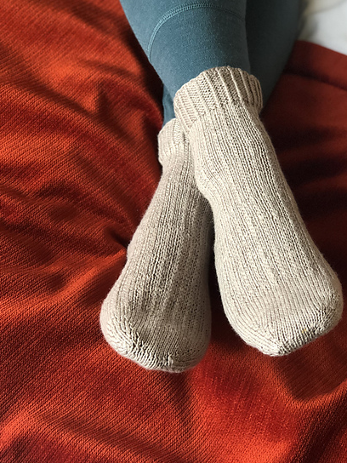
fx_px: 896
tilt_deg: -66.8
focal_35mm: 67
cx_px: 195
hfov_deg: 21.9
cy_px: 232
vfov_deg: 29.0
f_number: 2.8
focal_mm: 6.6
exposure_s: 1/33
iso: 250
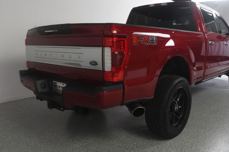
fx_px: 210
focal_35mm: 33
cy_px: 69
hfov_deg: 57.0
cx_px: 131
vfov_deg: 39.9
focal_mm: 18
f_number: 8
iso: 100
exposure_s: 1/160
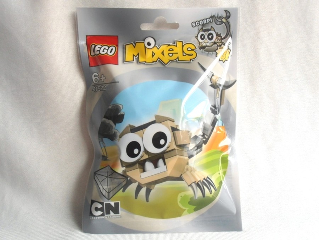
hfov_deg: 50.1
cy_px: 120
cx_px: 160
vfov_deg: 38.7
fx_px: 341
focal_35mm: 37
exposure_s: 1/60
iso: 80
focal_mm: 6.61
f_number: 3.9
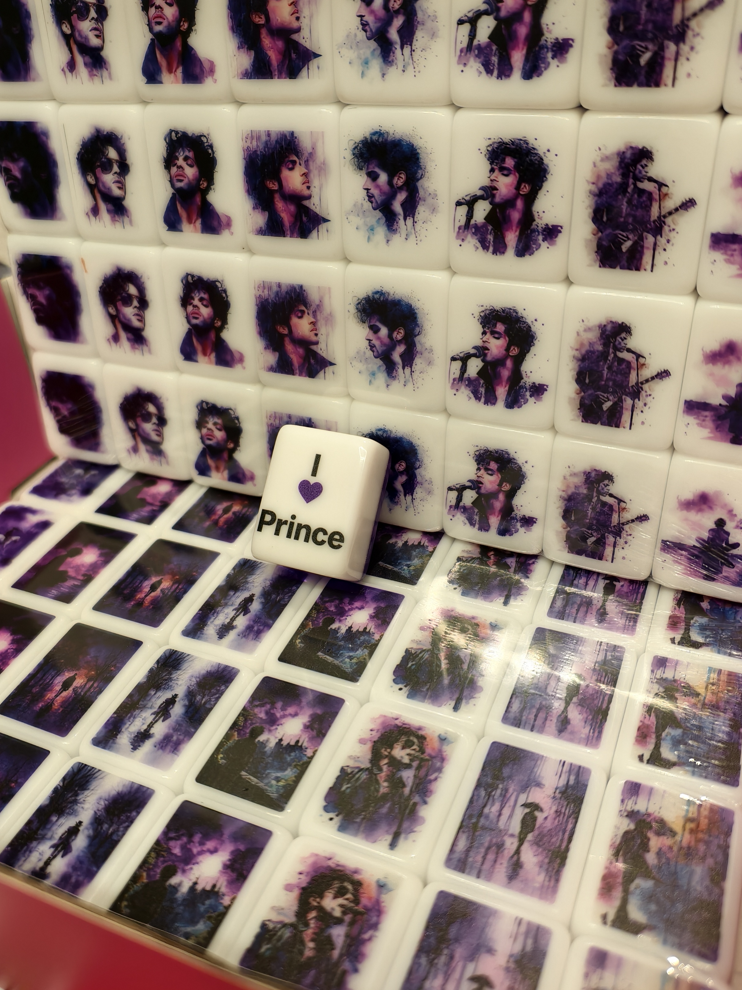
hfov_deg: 48.2
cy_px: 486
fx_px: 829
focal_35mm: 29
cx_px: 347
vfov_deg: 61.7
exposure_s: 1/100
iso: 107
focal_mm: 6.54
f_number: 1.57
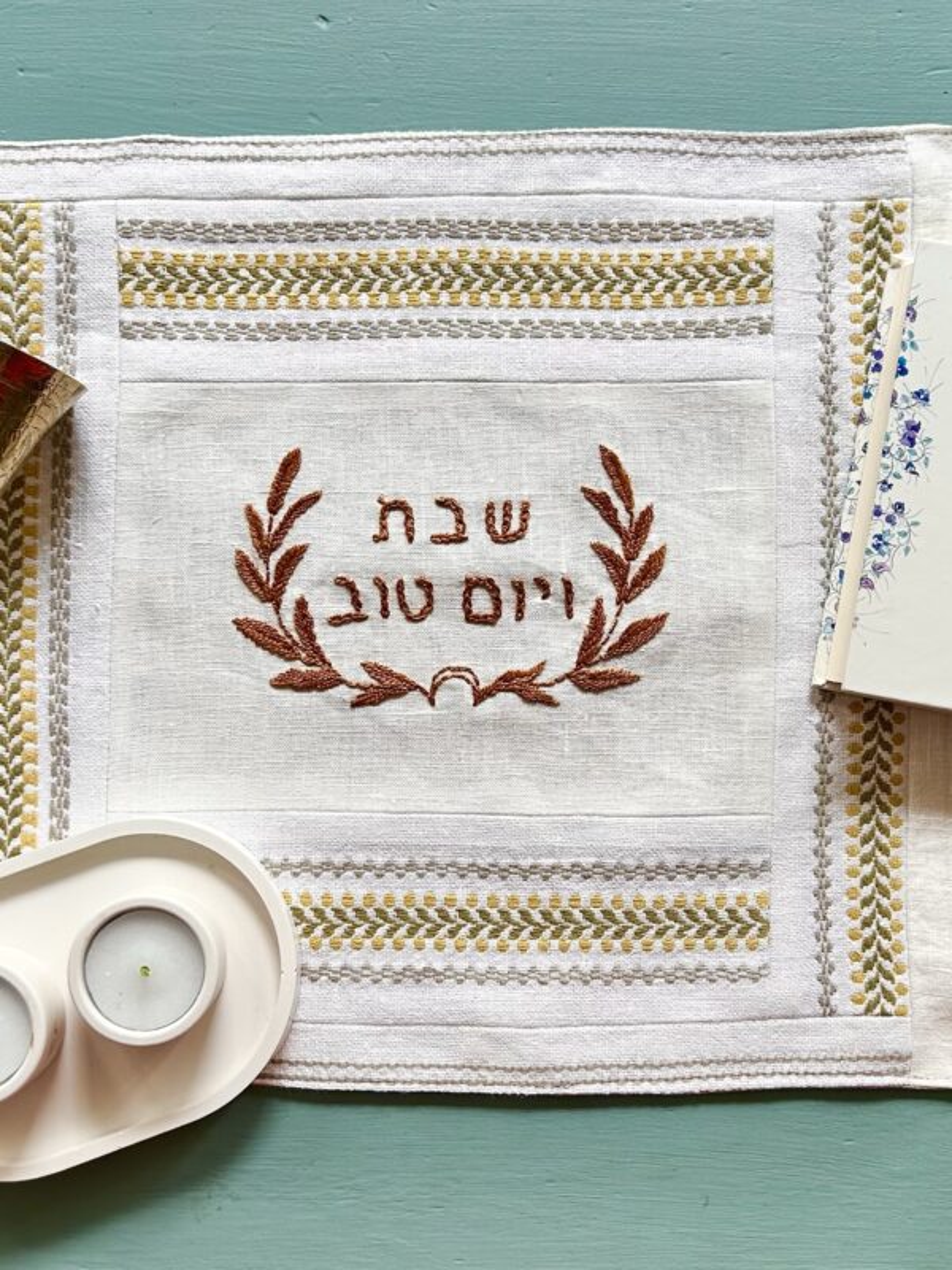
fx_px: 953
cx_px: 476
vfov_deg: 67.3
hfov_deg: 53.1
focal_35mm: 26
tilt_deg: -87.2
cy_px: 635
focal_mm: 5.7
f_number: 1.5
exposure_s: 1/121
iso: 64
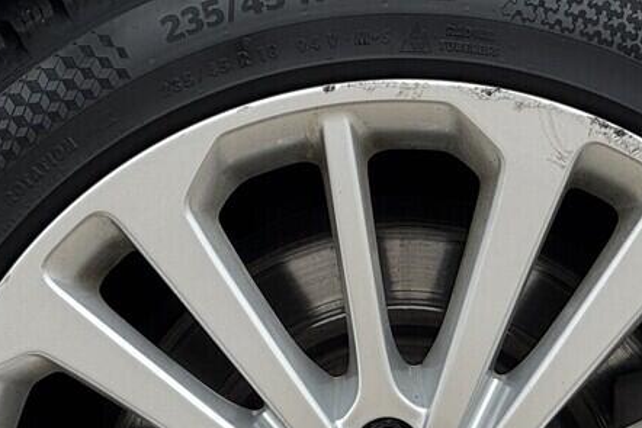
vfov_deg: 5.2
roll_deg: +1.0
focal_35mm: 261
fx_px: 4656
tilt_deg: -13.2
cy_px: 527
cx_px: 330
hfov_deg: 7.9
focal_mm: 9
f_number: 2.8
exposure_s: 1/101
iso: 25
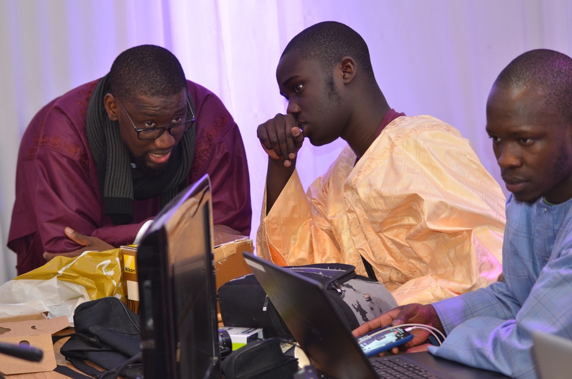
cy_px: 190
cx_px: 286
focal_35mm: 105
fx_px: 1665
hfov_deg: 19.5
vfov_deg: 13.0
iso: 640
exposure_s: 1/60
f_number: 4
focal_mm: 70
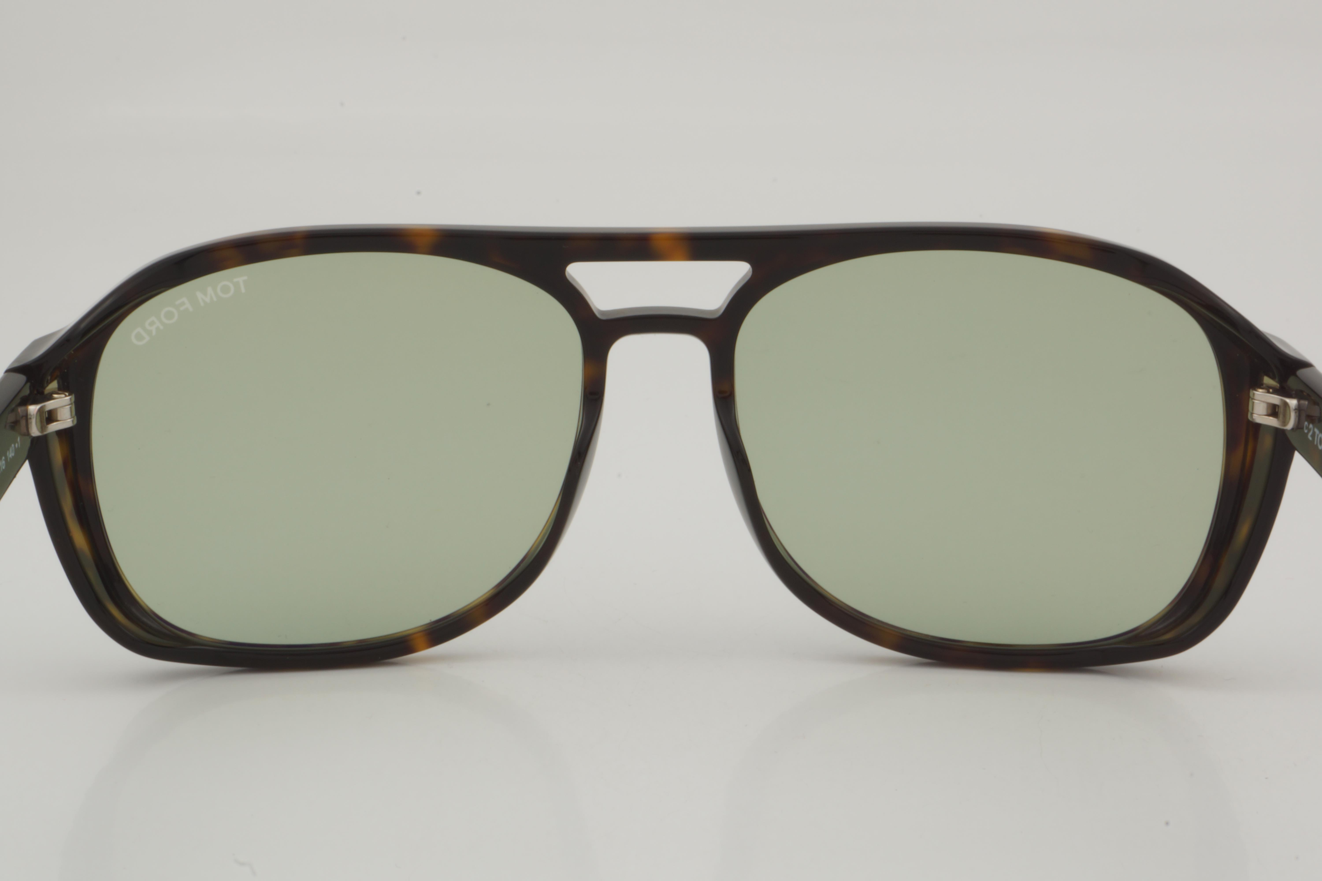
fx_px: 3029
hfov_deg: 24.6
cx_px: 661
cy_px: 440
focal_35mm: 82
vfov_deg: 16.6
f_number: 32
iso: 100
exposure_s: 1/3
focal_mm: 55
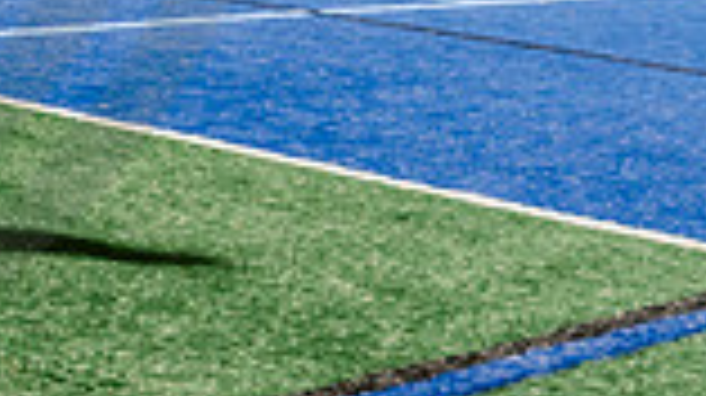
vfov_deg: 9.0
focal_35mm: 128
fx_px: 2394
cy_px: -340
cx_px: -495
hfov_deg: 15.0
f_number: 4.5
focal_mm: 33
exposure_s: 1/100
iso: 2500
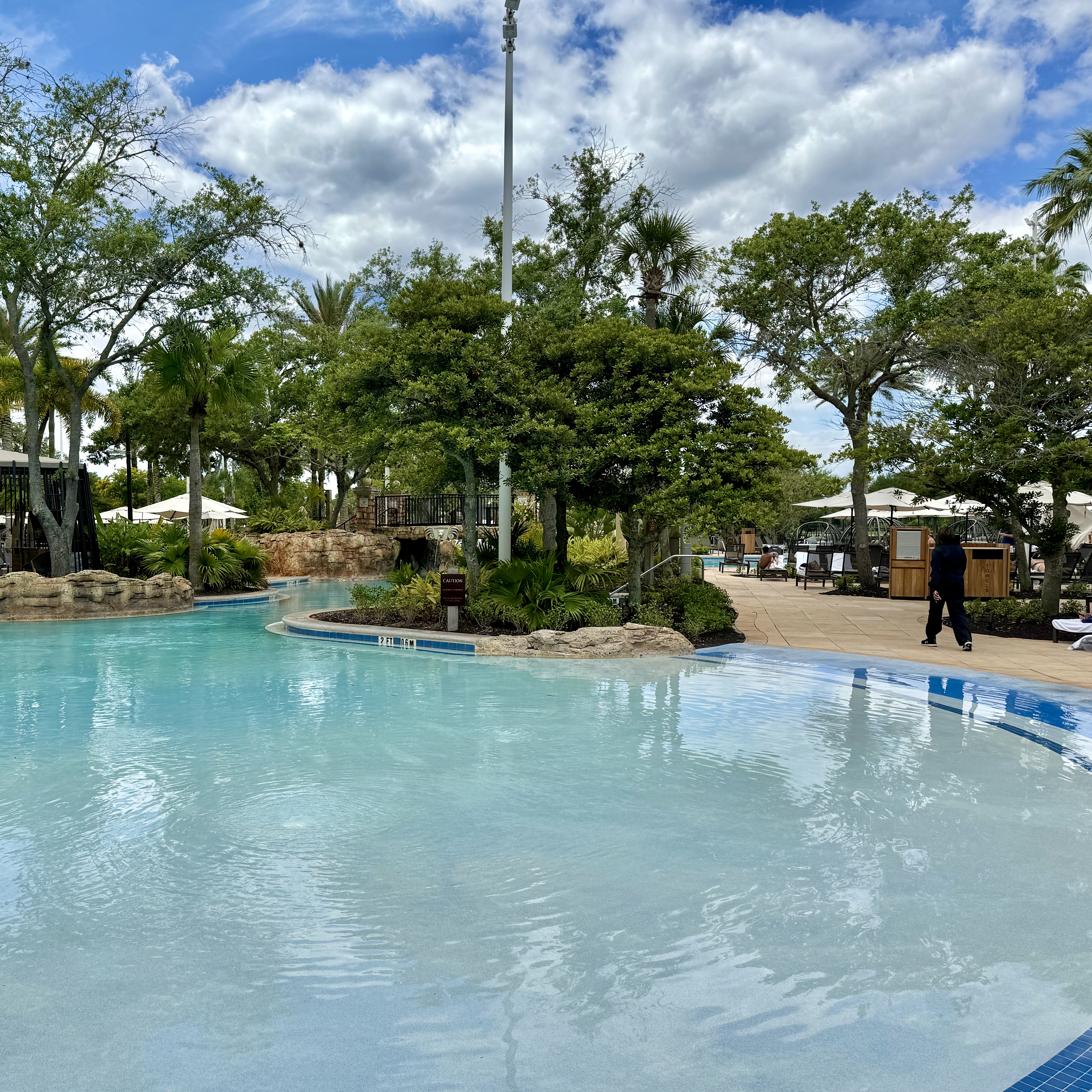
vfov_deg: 55.6
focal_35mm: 29
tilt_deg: -2.5
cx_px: 440
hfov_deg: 55.2
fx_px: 1035
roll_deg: -0.6
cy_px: 559
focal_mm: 6.76
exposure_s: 1/5814
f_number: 1.78
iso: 80
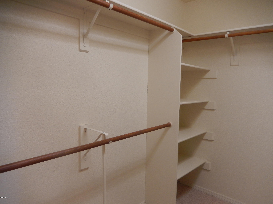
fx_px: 197
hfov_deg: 69.4
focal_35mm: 25
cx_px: 136
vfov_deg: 54.9
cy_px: 102
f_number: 3.4
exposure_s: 1/30
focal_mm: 4.5
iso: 180
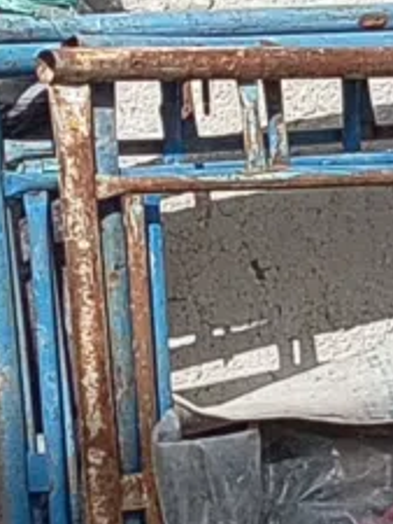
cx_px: 147
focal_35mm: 311
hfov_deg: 4.8
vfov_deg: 6.4
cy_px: 270
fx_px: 4703
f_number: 1.8
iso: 101
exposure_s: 1/569
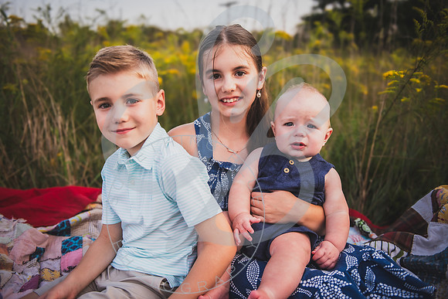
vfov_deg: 38.9
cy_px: 150
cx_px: 224
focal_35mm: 34
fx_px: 423
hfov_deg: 55.8
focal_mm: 34
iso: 250
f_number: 2.8
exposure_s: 1/320
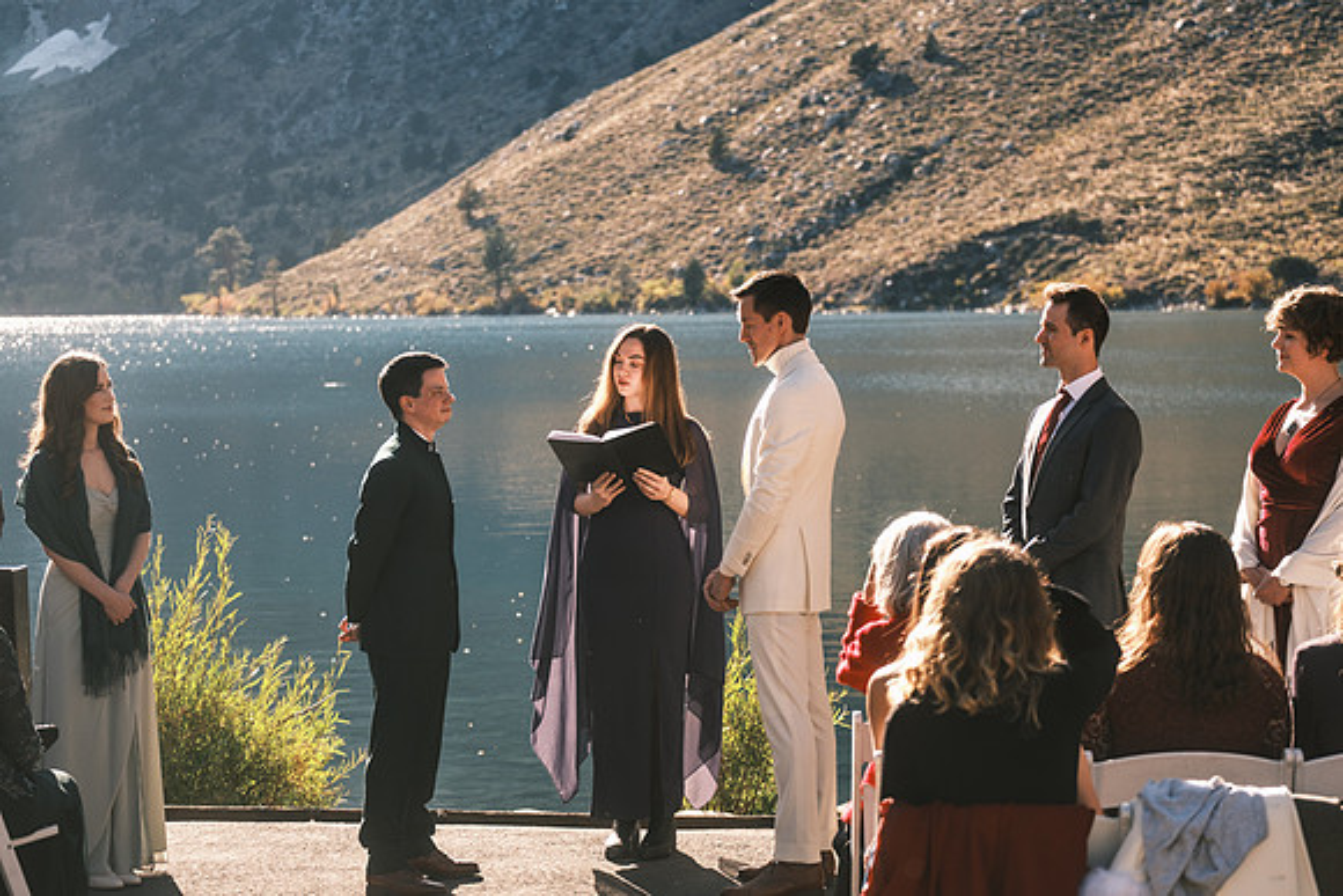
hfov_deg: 25.8
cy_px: 448
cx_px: 672
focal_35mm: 79
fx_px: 2929
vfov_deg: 17.4
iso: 200
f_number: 2.8
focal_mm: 50
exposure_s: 1/900
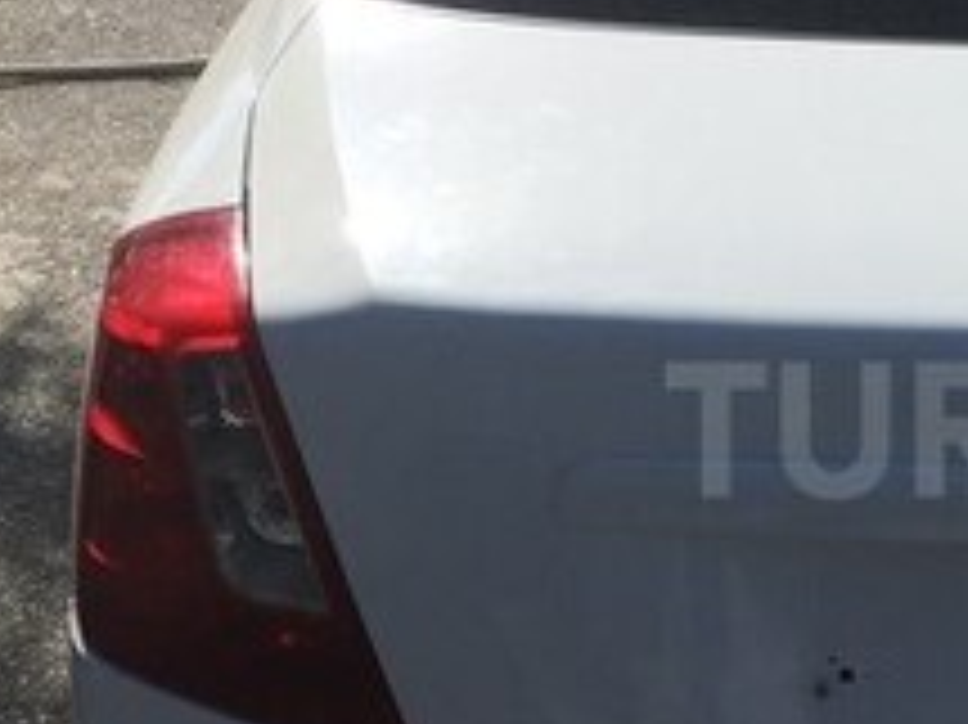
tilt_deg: -24.2
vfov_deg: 16.6
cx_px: 1126
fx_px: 2487
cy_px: 429
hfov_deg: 20.7
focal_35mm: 89
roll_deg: -0.4
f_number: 2.2
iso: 32
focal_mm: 4.15
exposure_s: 1/3300
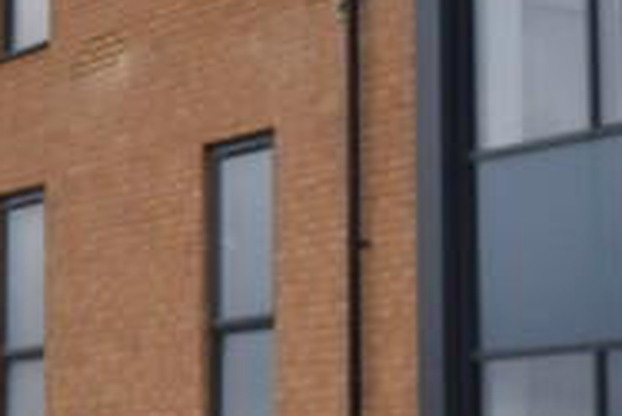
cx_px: 309
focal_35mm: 140
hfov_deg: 14.7
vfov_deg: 9.8
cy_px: 190
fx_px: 2416
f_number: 5.3
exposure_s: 1/800
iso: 200
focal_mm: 17
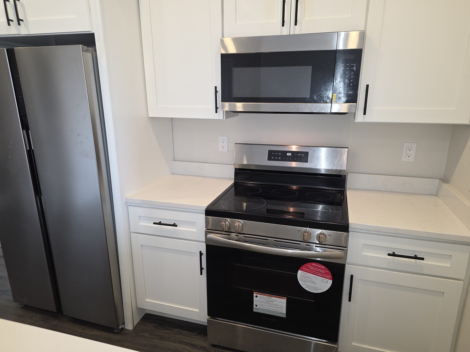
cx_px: 235
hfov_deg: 73.9
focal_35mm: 23
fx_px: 312
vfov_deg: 58.9
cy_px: 176
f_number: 1.7
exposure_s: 1/40
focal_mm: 6.25
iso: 100
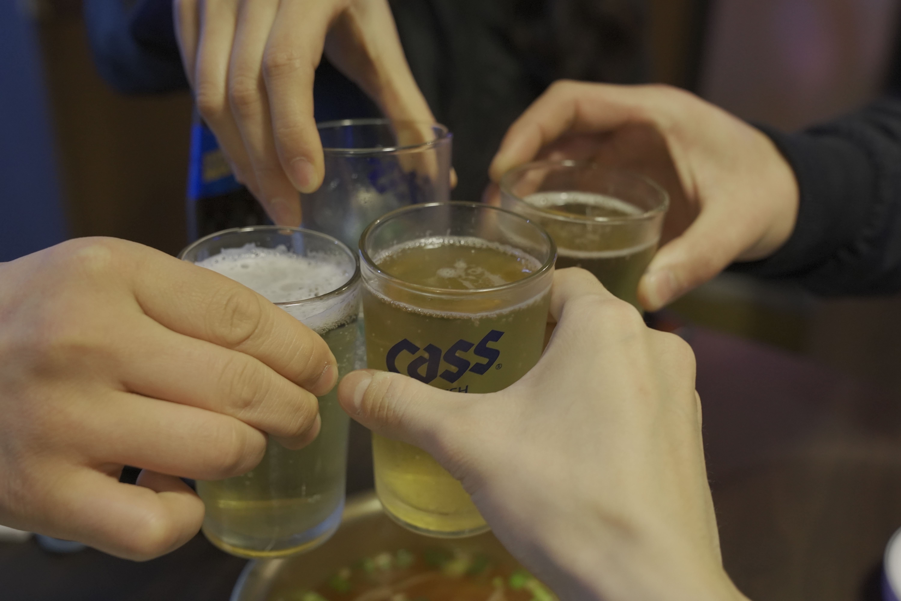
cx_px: 450
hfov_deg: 44.5
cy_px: 300
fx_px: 1101
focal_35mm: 44
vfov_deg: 30.5
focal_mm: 44
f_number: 4.5
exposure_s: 1/50
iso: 5000
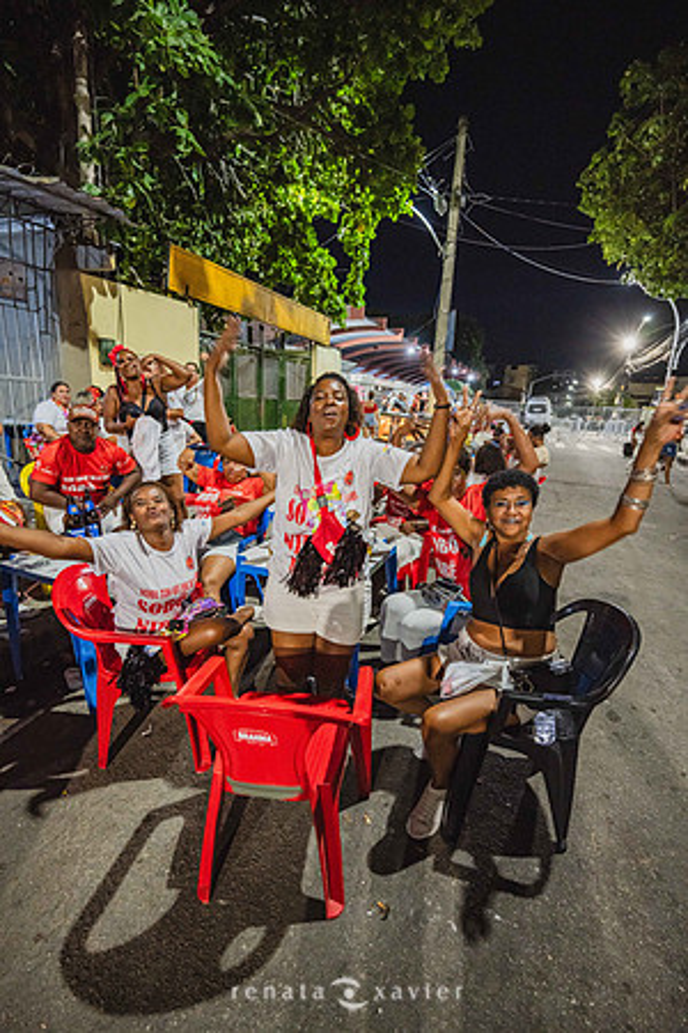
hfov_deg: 75.5
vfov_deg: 98.5
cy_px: 516
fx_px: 444
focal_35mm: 16
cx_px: 344
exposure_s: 1/80
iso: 1250
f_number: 4
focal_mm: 15.5
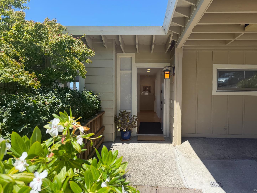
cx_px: 133
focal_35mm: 25
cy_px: 96
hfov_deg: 69.4
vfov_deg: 54.9
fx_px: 186
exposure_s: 1/2232
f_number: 1.78
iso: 80
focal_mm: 6.76
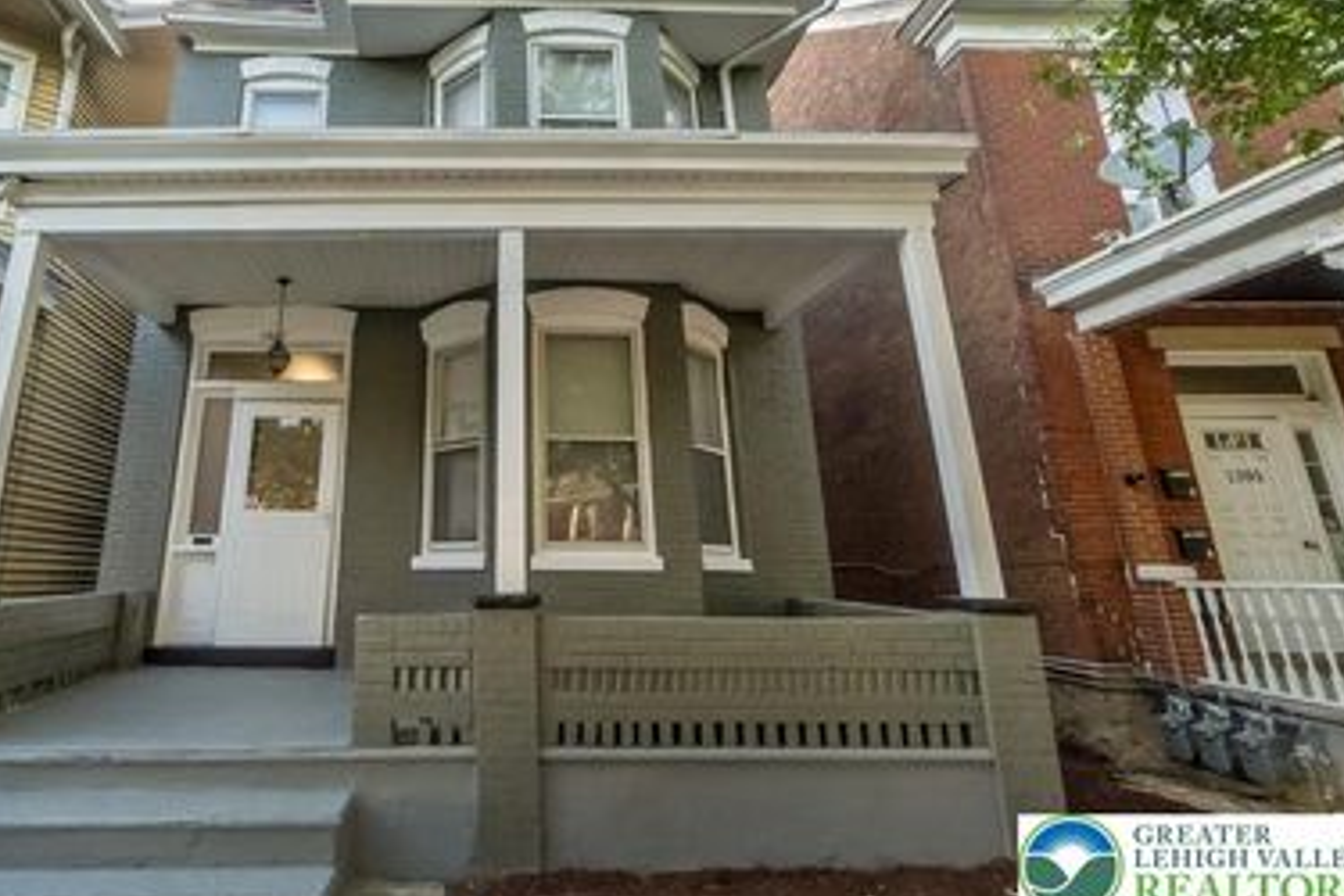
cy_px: 335
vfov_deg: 61.1
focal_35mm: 20
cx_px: 480
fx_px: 747
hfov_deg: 81.9
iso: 3200
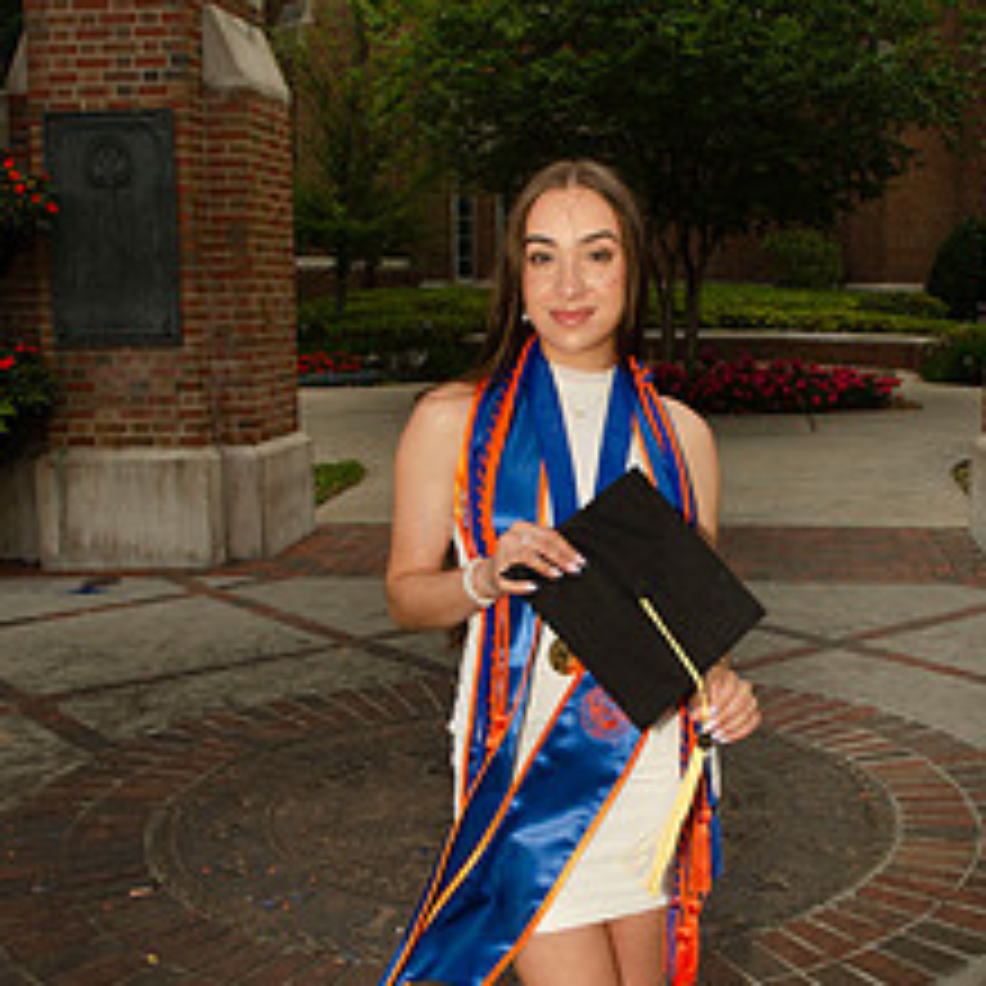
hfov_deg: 35.7
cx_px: 657
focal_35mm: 47
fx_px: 1515
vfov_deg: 36.0
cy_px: 581
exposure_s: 1/250
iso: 100
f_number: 7.1
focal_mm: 18
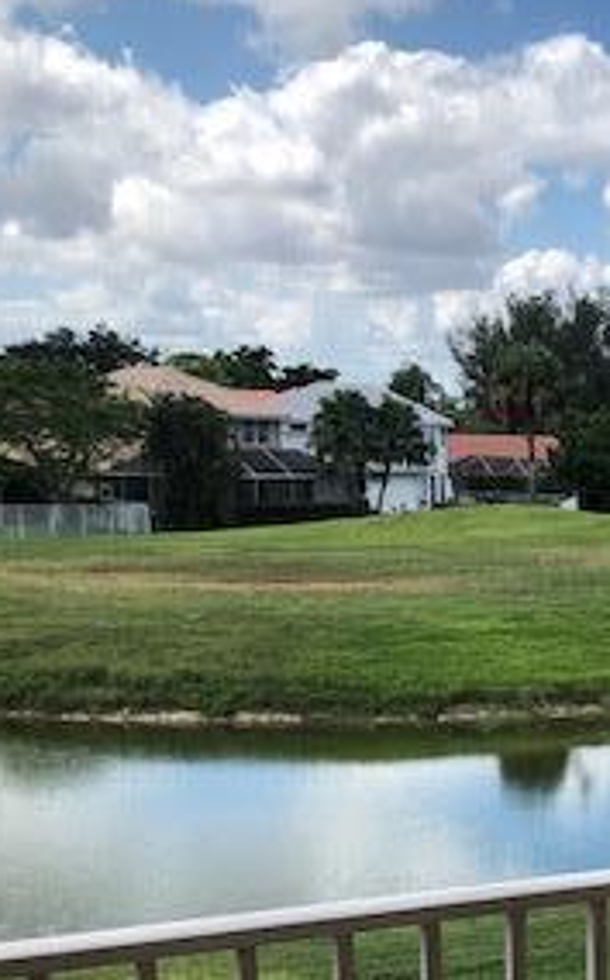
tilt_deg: -12.3
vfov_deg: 29.3
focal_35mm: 67
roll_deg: -2.6
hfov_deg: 18.3
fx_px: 1786
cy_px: 897
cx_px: 751
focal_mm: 4
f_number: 1.8
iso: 20
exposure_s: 1/1412
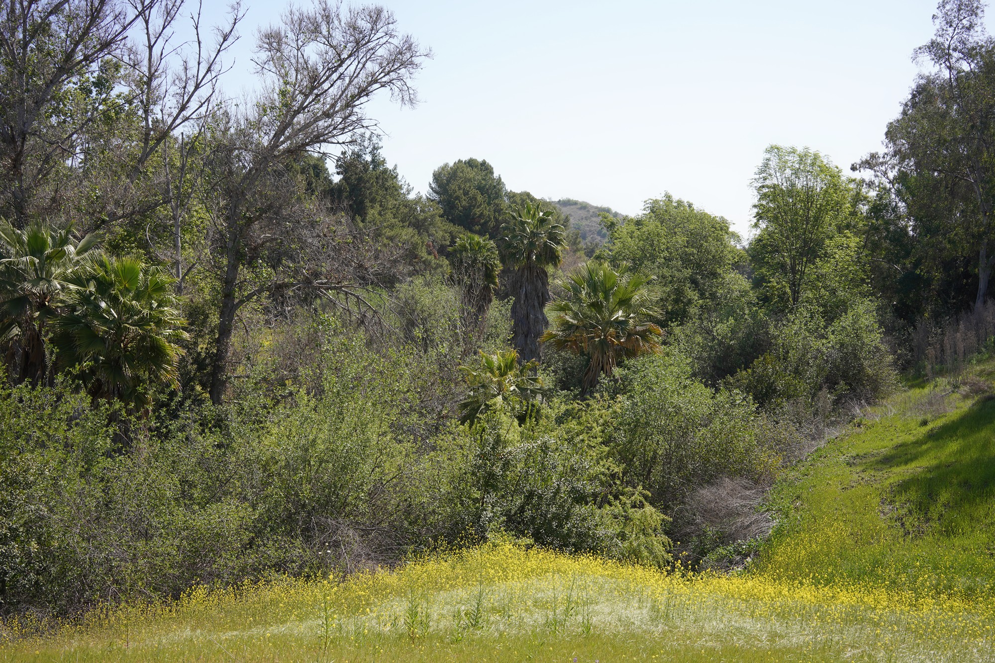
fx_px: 967
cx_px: 498
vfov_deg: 37.9
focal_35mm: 35
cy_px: 332
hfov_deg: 54.4
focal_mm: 35
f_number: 9
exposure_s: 1/125
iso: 100
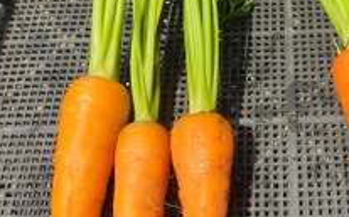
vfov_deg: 20.2
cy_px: 62
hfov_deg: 31.2
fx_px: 608
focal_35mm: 64
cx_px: 282
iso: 100
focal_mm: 4.74
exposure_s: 1/1129
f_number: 1.79
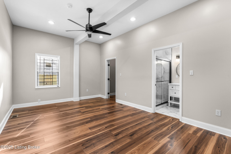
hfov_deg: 96.7
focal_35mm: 16
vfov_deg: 73.7
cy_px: 77
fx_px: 103
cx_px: 116
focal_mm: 16
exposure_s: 1/2
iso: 400
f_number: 9
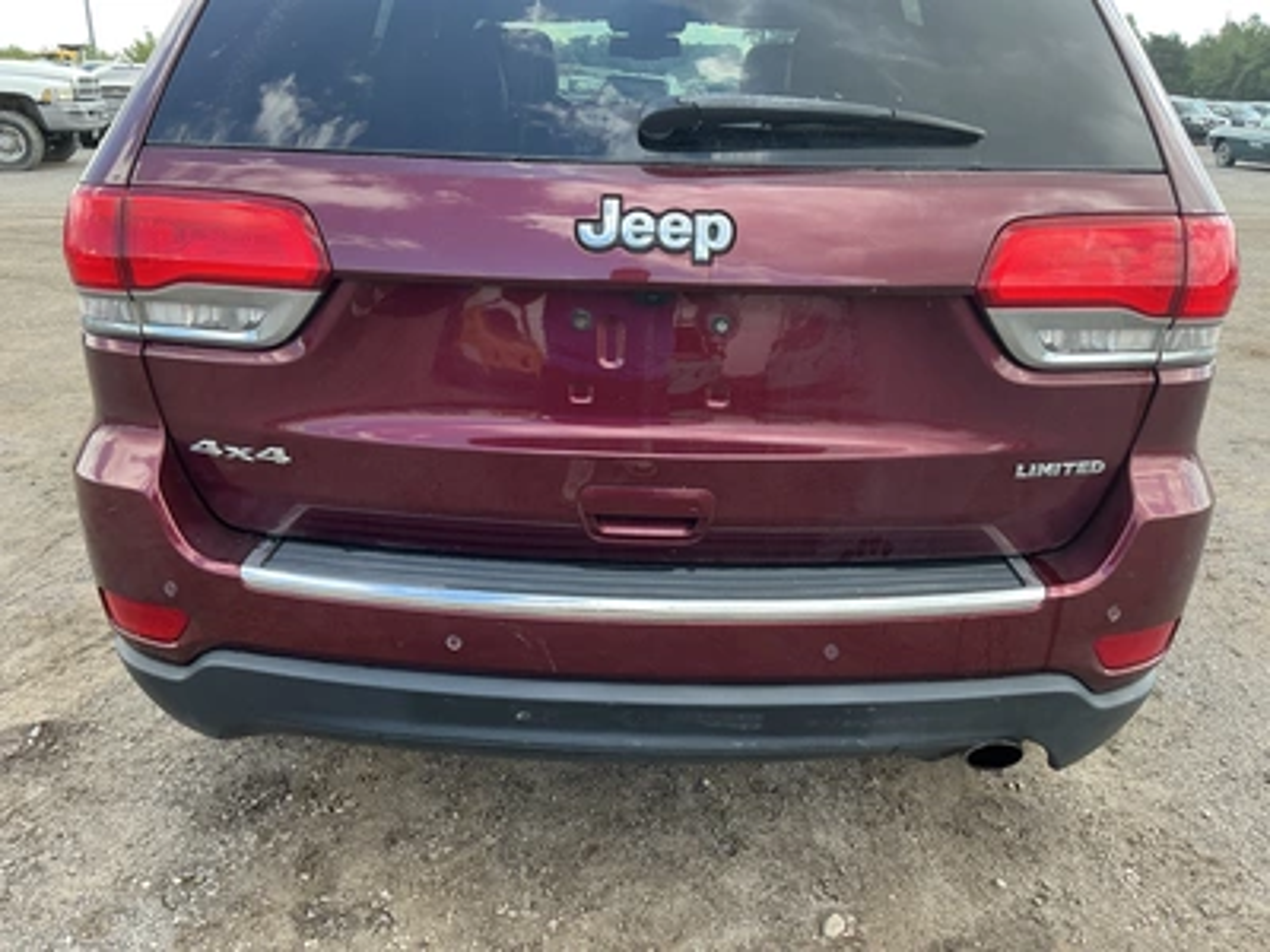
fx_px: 1027
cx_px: 635
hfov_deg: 63.4
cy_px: 476
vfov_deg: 49.7
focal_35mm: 28
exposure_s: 1/140
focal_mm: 3
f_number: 1.8
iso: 25
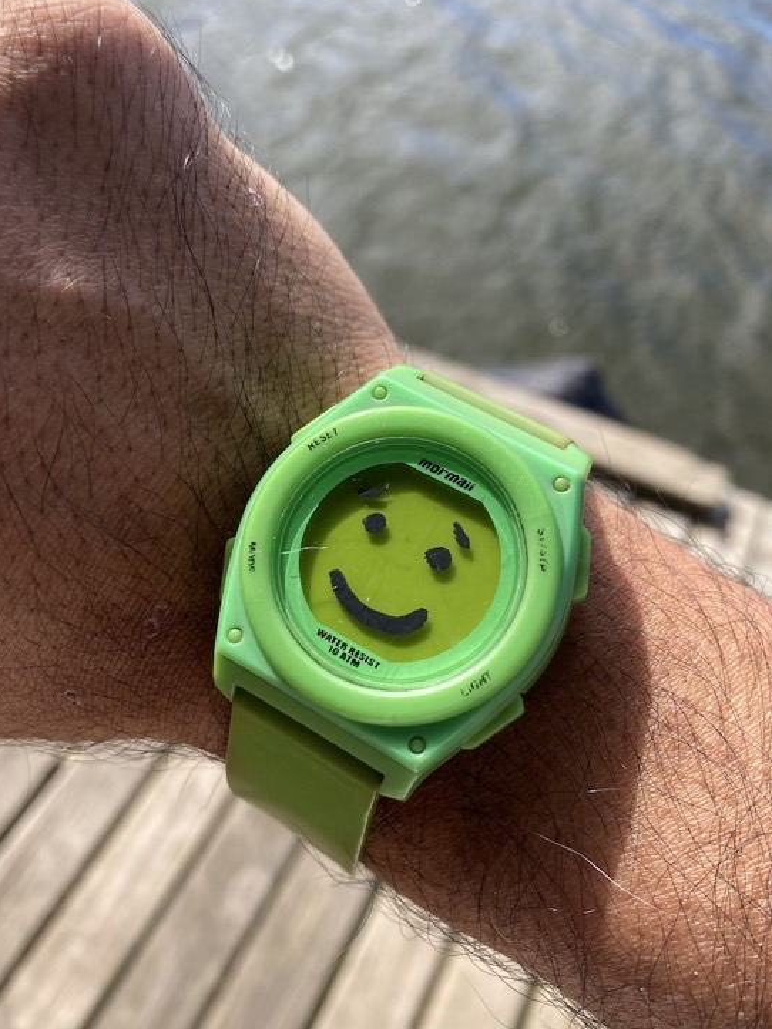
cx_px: 375
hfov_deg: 45.4
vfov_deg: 58.4
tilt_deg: -48.9
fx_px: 922
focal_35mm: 31
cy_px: 507
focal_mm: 3.99
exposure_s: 1/774
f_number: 1.8
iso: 20
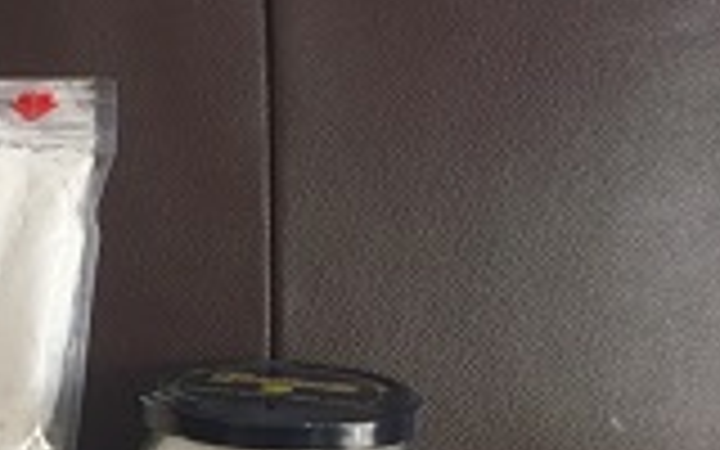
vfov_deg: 16.6
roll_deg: +0.0
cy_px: 436
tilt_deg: -23.5
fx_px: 1511
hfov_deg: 24.7
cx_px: -94
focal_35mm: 77
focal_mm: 4.15
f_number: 2.2
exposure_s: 1/30
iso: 40
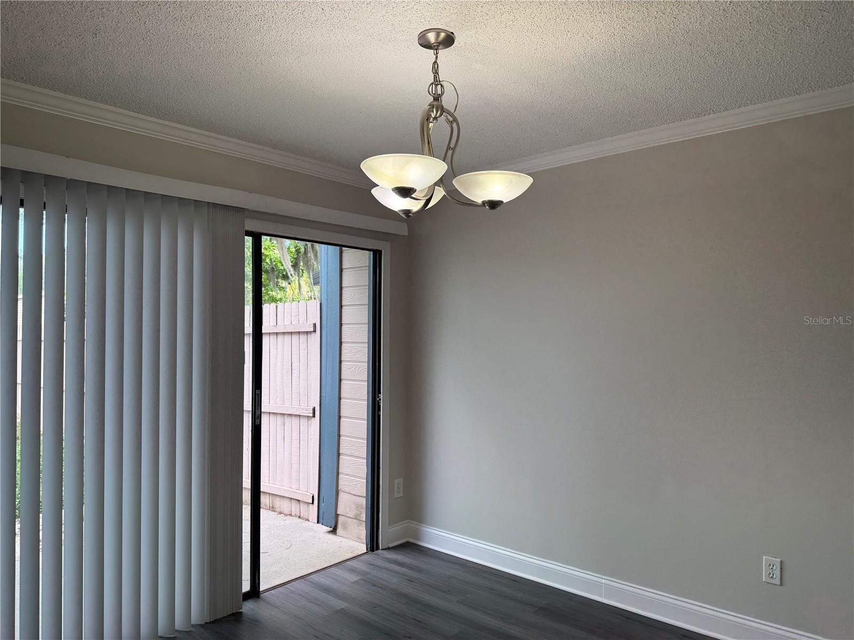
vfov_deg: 56.8
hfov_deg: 71.6
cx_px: 427
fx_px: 592
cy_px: 320
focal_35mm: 24
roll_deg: -0.3
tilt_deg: +1.7
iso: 125
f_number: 1.78
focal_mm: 6.76
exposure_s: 1/236
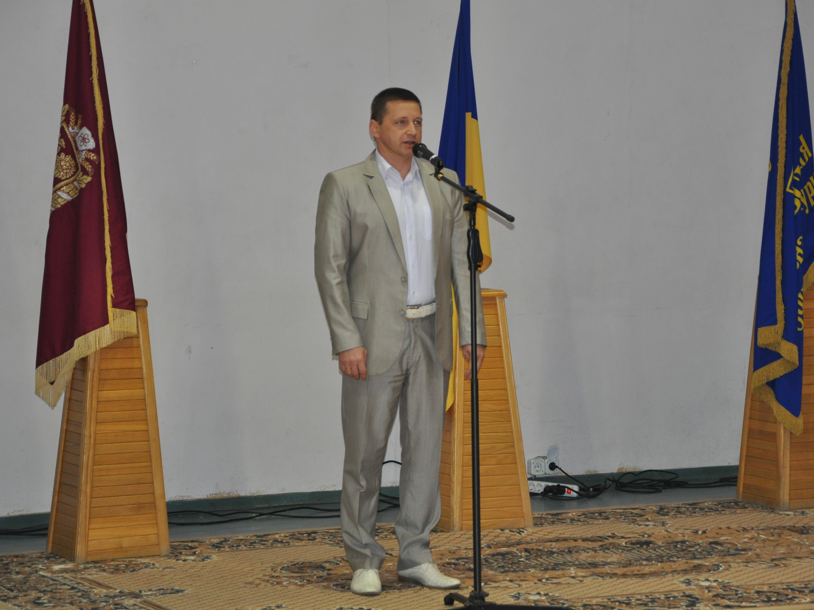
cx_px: 422
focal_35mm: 123
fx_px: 2881
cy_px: 304
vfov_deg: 12.1
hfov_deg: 16.1
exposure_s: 1/60
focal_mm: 75
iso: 800
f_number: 5.3
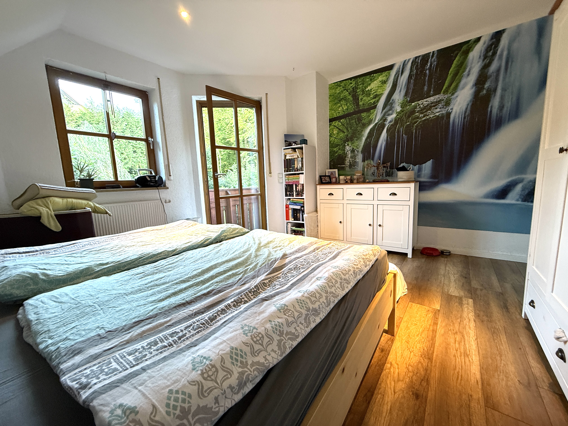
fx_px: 230
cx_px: 284
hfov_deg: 102.1
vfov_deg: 85.7
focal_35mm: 14
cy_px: 213
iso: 200
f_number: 2.2
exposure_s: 1/50
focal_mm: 2.22
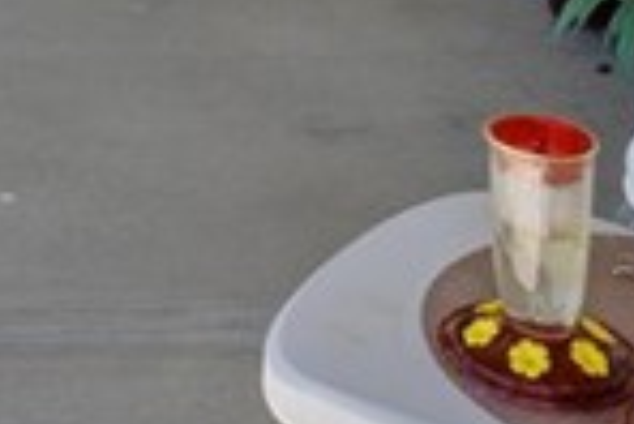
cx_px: -77
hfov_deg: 21.4
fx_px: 1587
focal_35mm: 90
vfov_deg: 12.5
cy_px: -537
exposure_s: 1/20
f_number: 9
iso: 100
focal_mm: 13
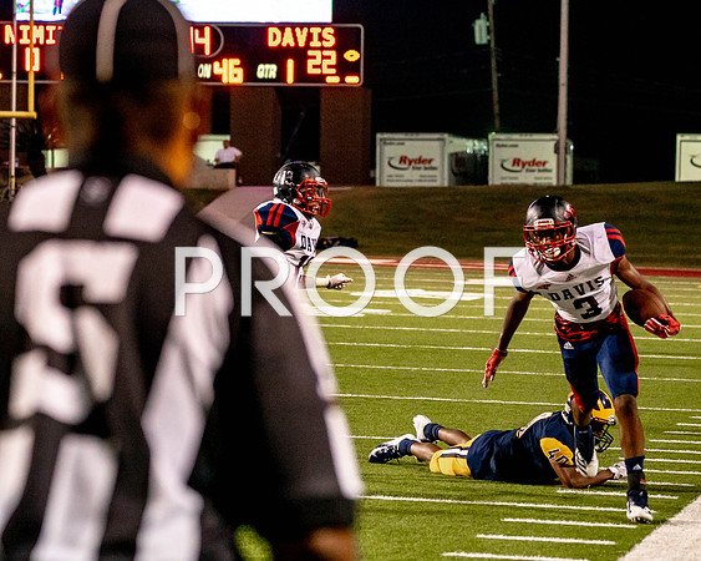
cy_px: 267
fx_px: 3705
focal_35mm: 179
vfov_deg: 8.6
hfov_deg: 10.8
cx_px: 358
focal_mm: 135
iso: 6400
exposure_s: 1/750
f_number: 5.6
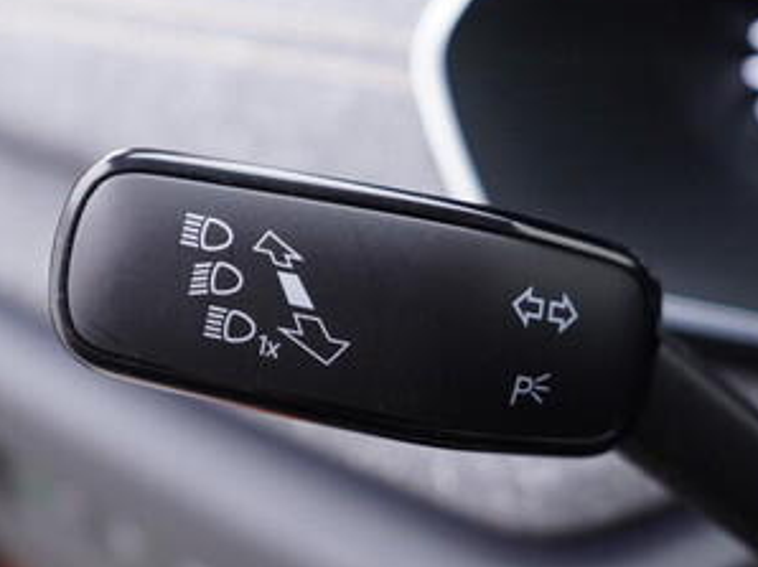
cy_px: 347
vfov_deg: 22.9
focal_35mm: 64
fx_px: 1400
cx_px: 387
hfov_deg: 30.3
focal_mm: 24
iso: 250
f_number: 2.8
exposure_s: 1/40
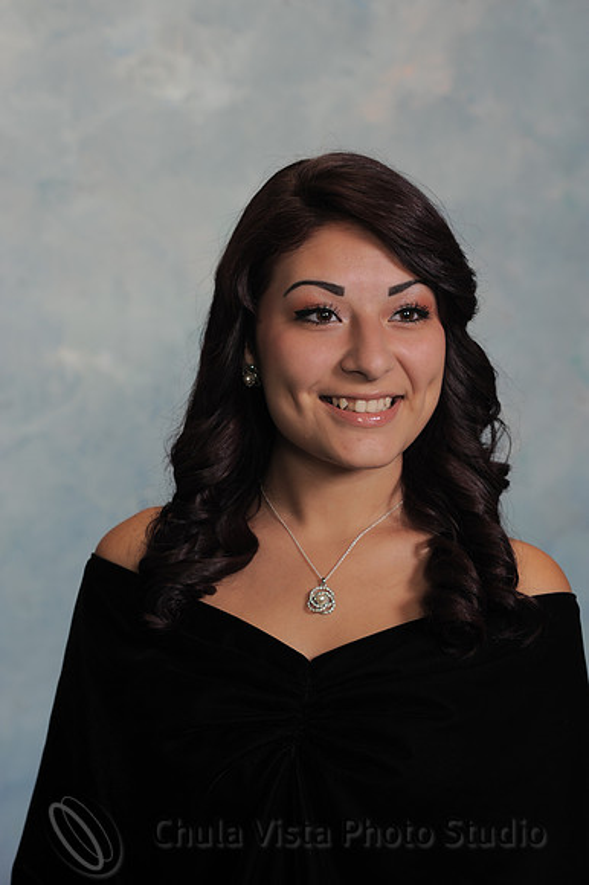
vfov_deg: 15.2
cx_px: 294
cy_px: 442
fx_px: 3317
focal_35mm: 135
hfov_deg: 10.1
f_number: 7.1
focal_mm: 135
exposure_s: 1/125
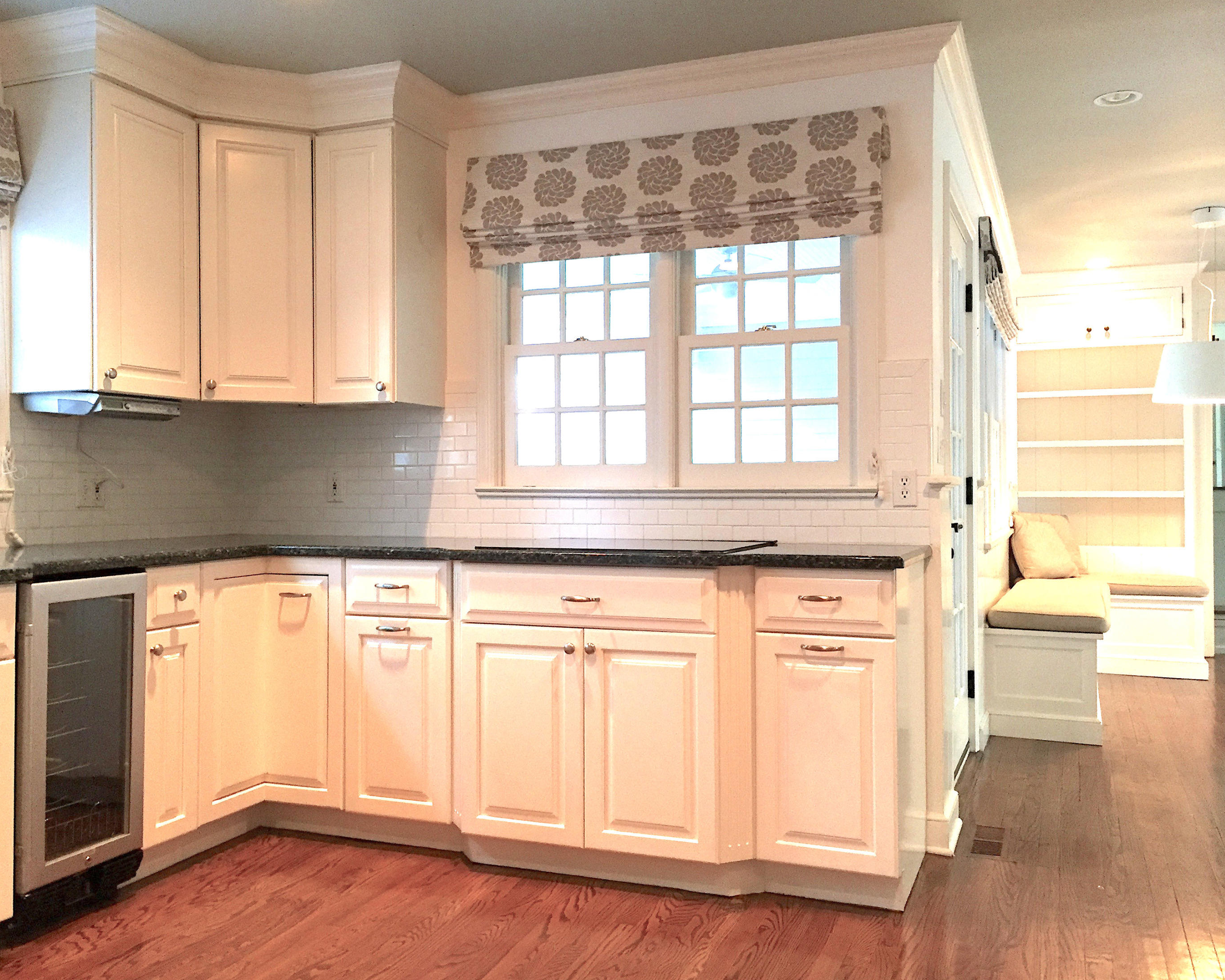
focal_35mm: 31
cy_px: 481
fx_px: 1124
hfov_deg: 57.2
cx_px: 601
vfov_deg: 47.1
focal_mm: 4.15
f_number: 2.2
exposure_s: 1/30
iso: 160
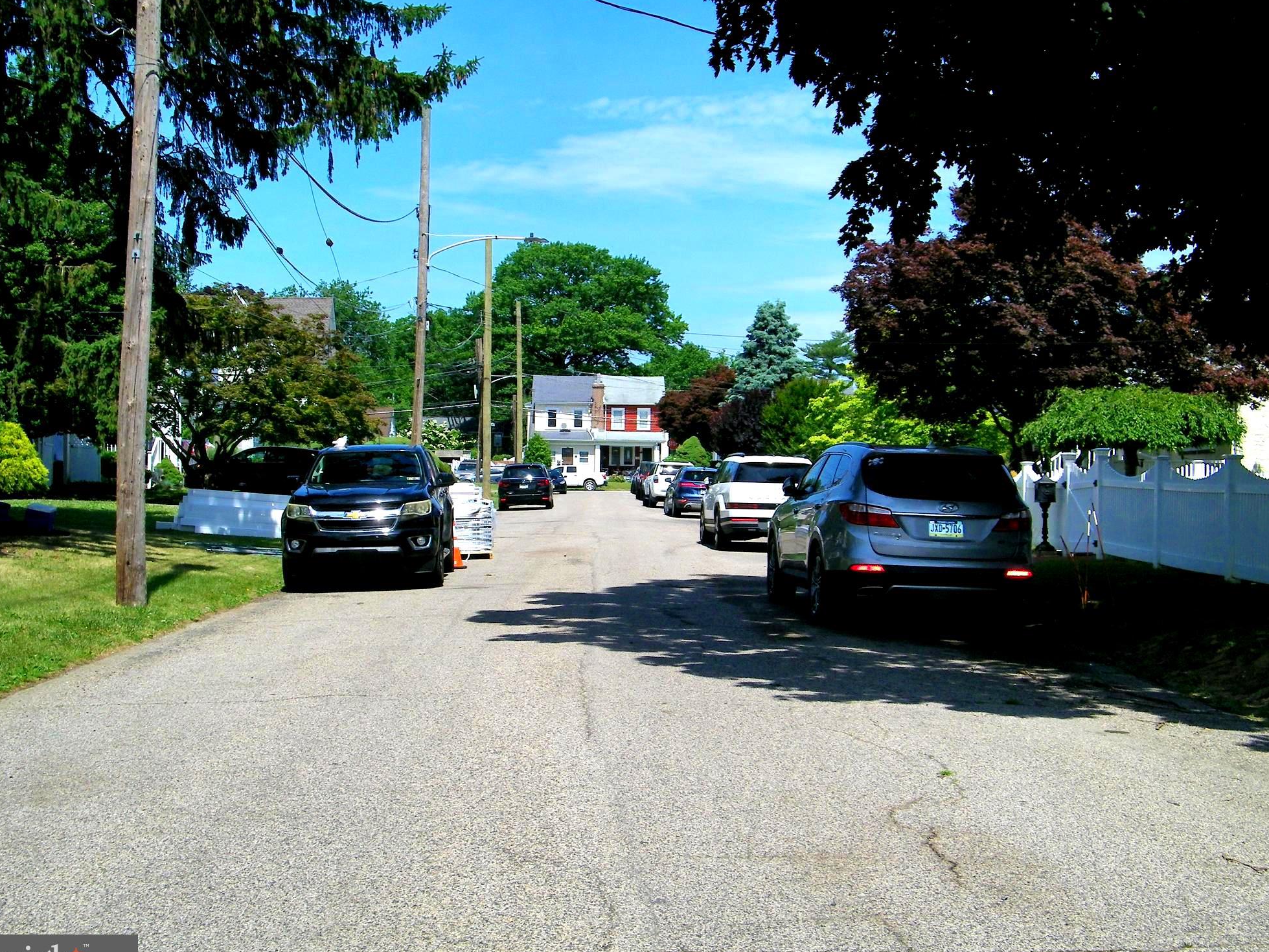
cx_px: 639
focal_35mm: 46
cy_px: 490
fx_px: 1686
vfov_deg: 31.5
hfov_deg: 41.2
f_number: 7.8
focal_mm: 7.9
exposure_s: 1/320
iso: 80
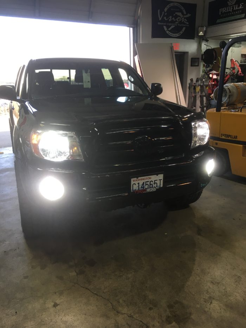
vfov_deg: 61.7
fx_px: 275
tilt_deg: -17.3
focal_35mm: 29
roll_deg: +0.0
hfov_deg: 48.2
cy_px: 164
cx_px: 123
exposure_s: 1/40
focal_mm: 4.15
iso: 25
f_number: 2.2
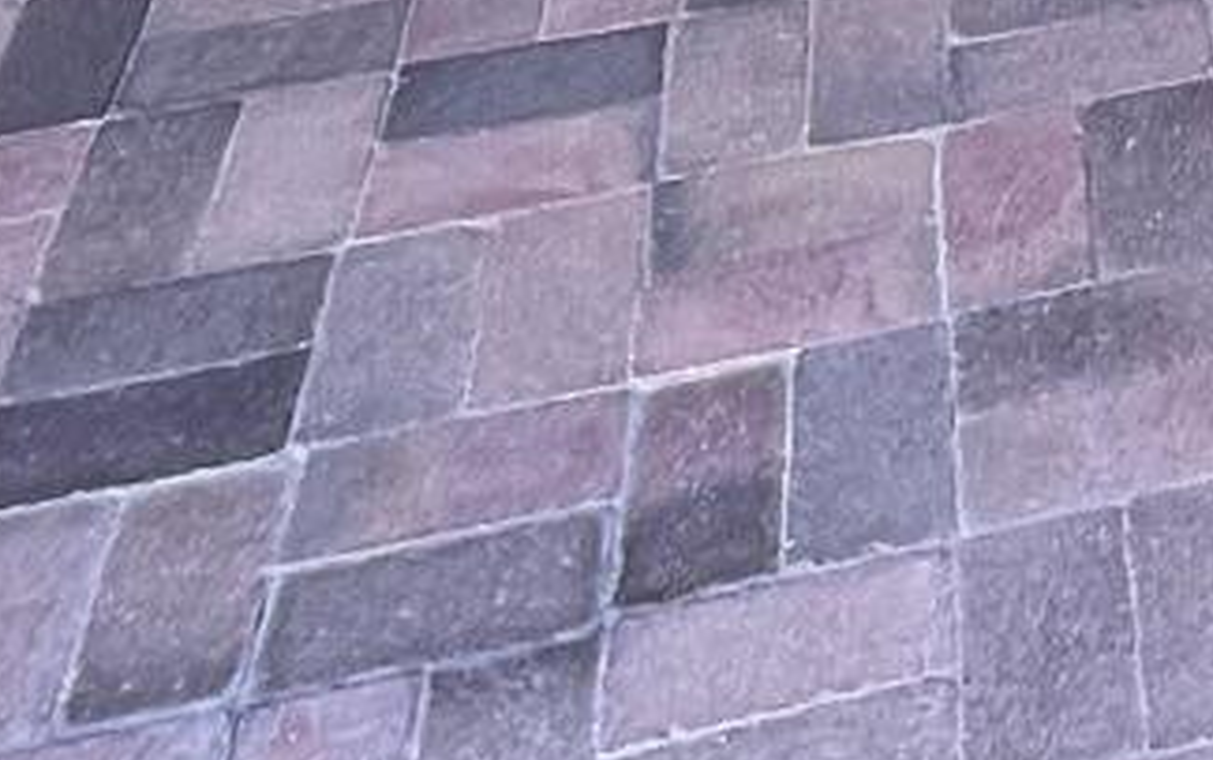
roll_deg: +0.4
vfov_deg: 9.5
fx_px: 2878
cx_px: 1827
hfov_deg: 20.4
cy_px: -1827
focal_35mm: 87
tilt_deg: -1.4
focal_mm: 1.57
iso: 50
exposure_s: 1/99
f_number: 1.8
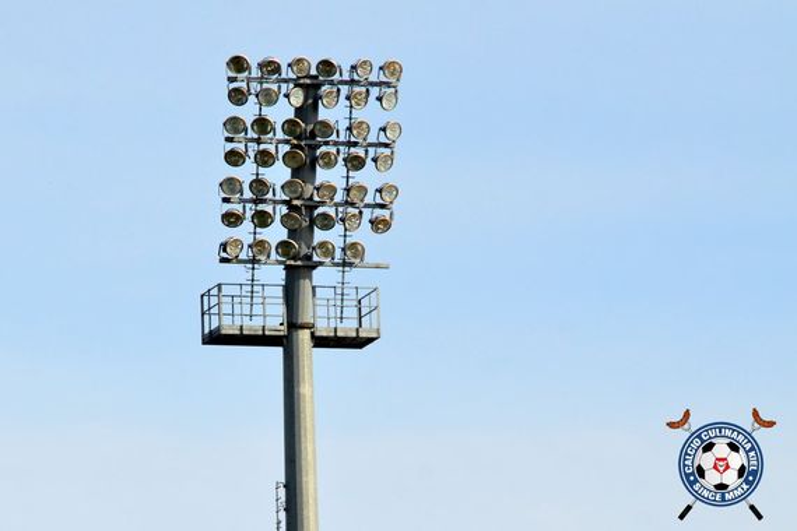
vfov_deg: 4.6
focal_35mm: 300
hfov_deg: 6.9
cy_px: 266
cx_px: 398
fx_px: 6641
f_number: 7.1
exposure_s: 1/2000
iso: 500
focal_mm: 200
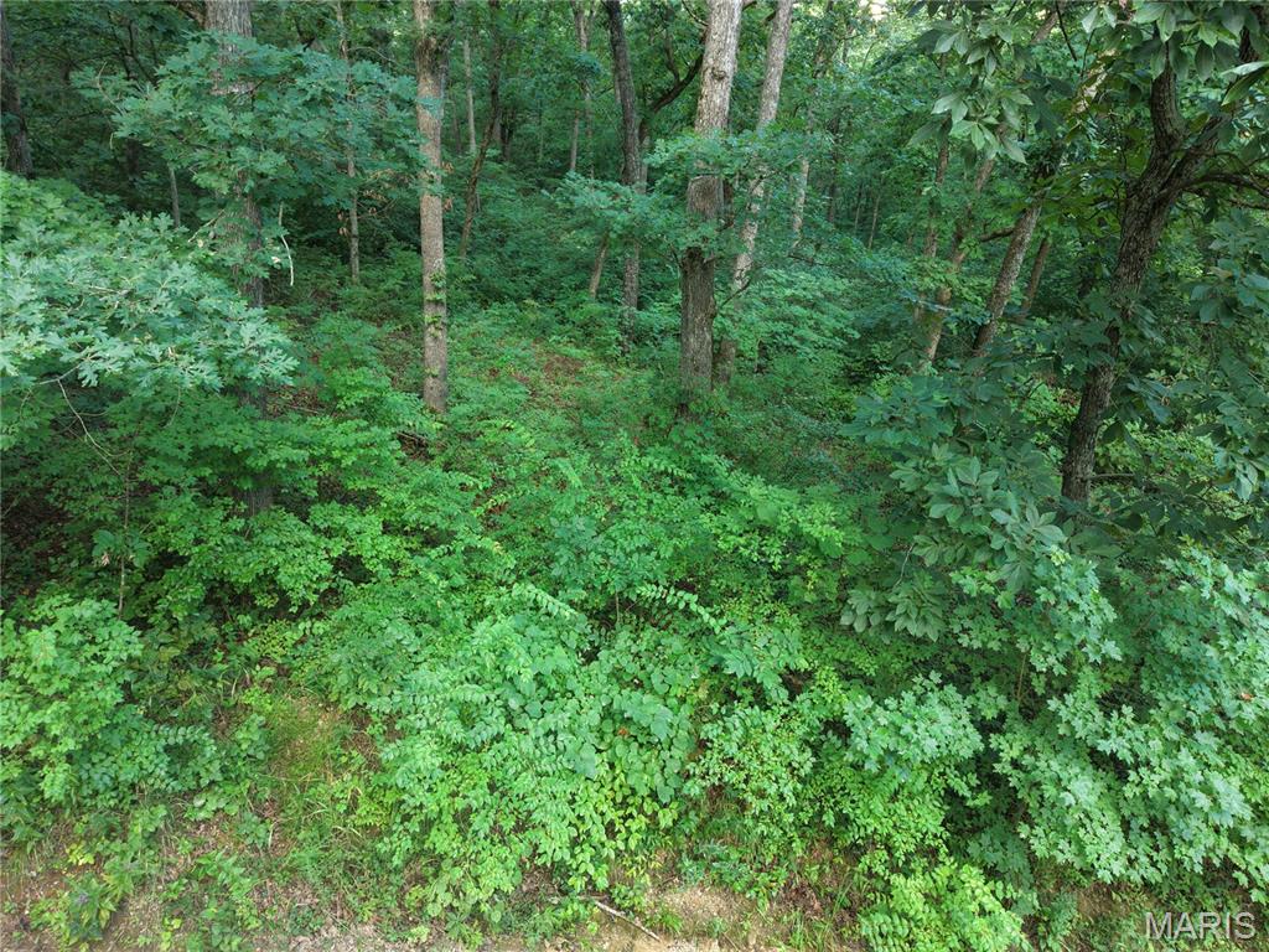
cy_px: 476
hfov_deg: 71.6
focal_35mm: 24
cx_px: 634
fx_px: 880
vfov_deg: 56.8
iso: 100
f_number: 1.8
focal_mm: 8.67
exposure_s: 1/20
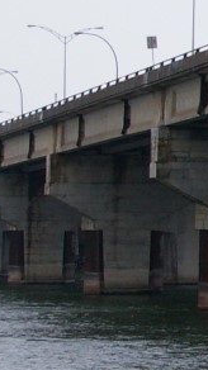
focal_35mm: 227
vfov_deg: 9.5
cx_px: 613
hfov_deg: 5.1
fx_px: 2228
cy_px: 109
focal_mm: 26
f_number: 5.6
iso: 400
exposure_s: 1/45
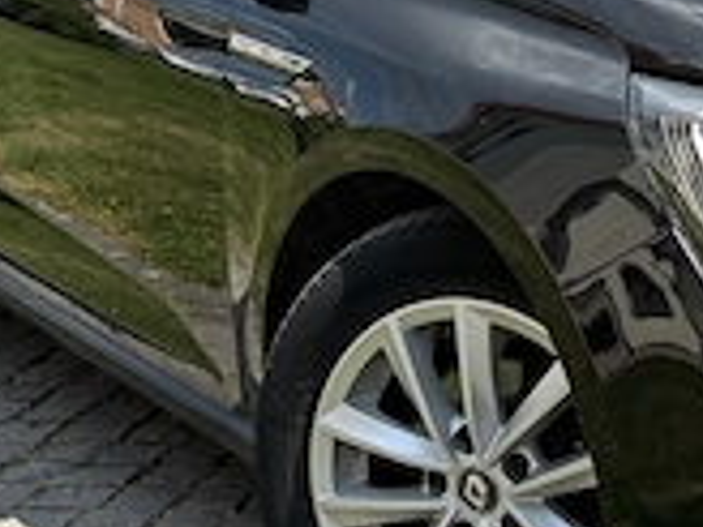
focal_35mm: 95
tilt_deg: -10.3
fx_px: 1929
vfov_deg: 15.5
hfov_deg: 19.8
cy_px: 141
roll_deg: +0.2
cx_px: 772
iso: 50
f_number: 1.6
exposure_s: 1/1477
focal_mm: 5.96
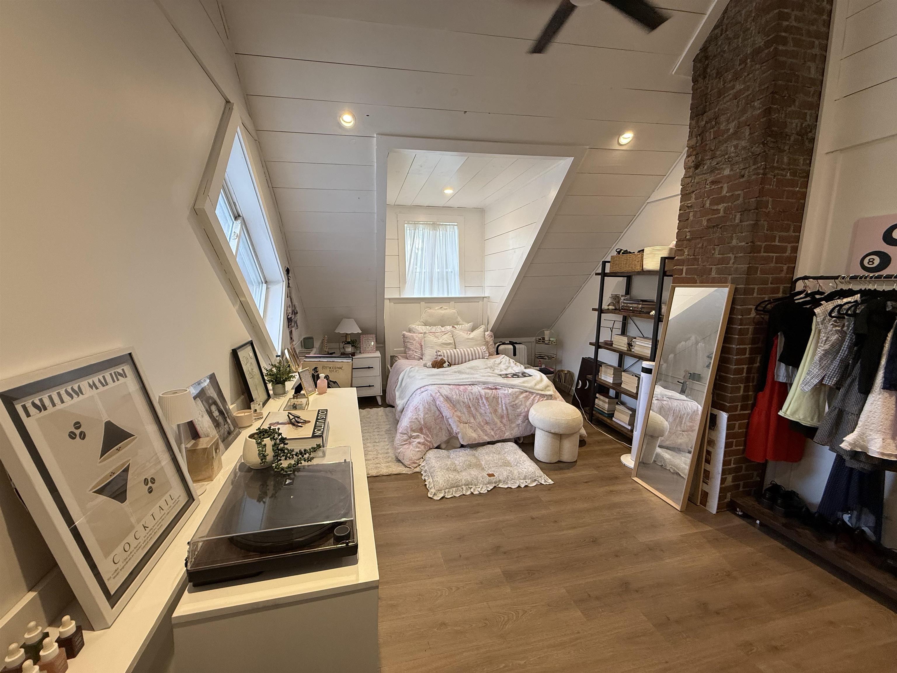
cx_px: 448
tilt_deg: -7.9
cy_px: 336
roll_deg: +0.0
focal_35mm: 14
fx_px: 363
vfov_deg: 85.7
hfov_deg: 102.1
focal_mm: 2.22
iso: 200
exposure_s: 1/104
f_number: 2.2
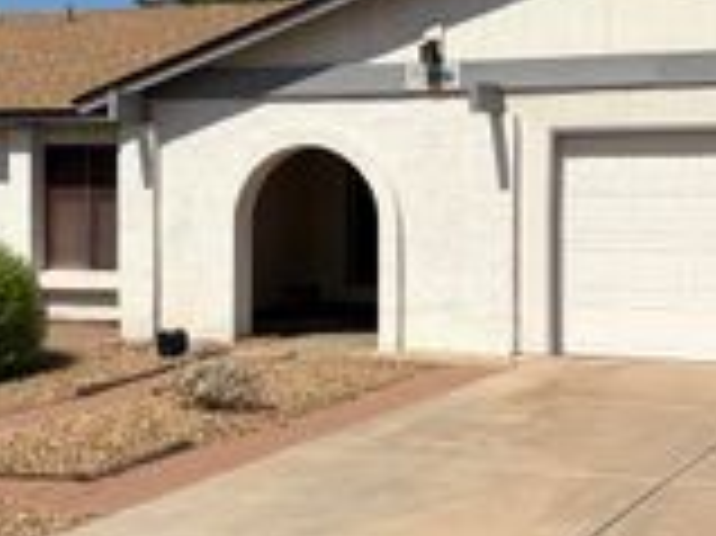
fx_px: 1695
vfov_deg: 18.0
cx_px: 351
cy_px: 277
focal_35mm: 82
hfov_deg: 23.9
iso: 50
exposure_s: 1/10101
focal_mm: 5.96
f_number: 1.6
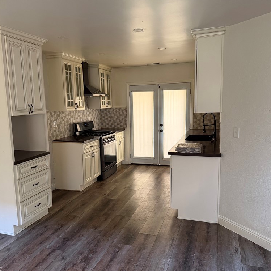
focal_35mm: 29
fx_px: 257
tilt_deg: -6.1
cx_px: 128
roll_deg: +2.7
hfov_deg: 55.6
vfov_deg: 55.6
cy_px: 137
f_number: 1.78
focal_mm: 6.76
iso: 400
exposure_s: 1/60
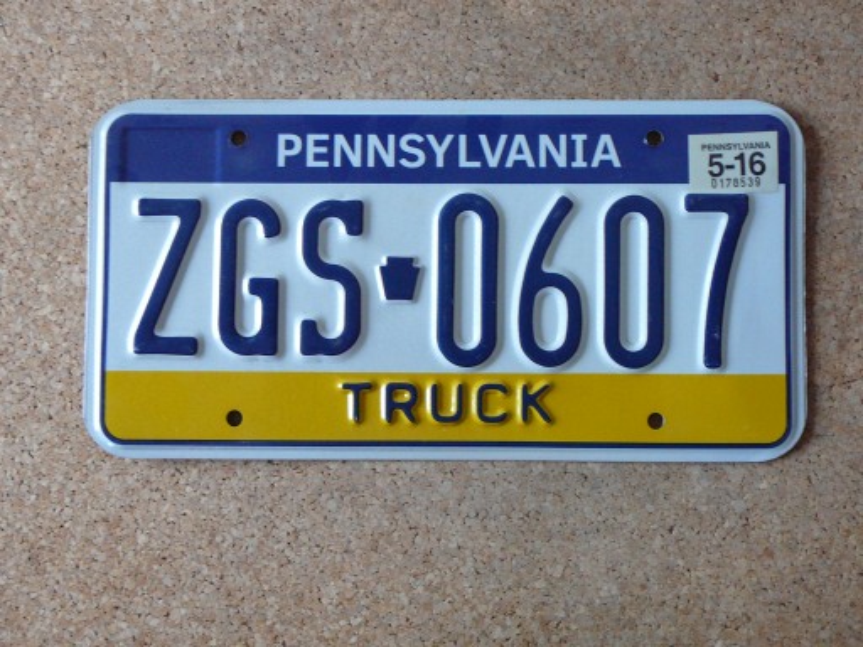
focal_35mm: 45
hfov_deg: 42.1
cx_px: 432
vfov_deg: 32.2
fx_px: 1122
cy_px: 324
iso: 200
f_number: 3.2
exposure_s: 1/13
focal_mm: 6.7
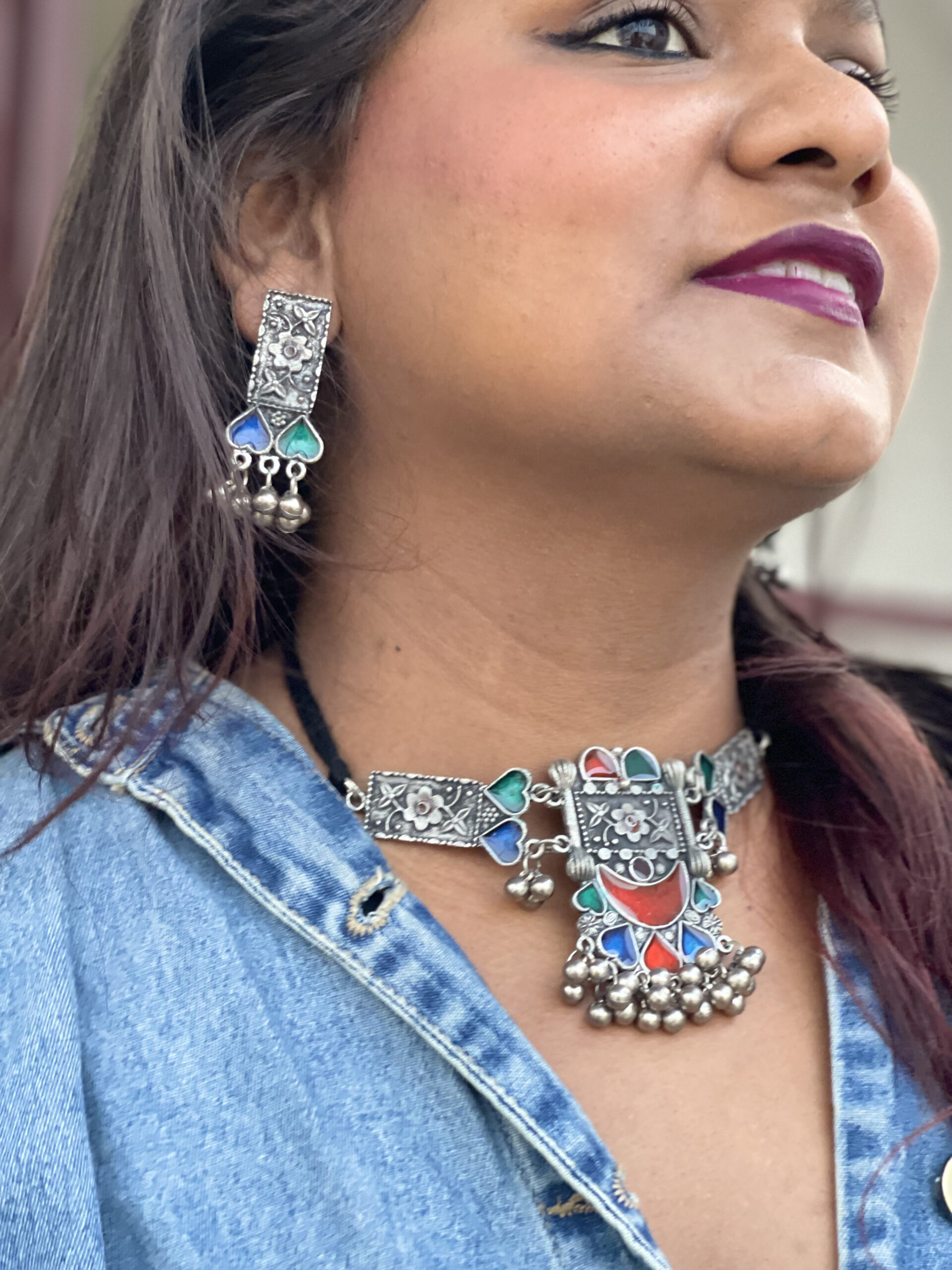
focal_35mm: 64
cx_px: 476
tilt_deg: +2.1
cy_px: 635
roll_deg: -2.7
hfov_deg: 22.9
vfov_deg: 30.3
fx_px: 2347
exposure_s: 1/40
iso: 320
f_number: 2.2
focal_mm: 7.5
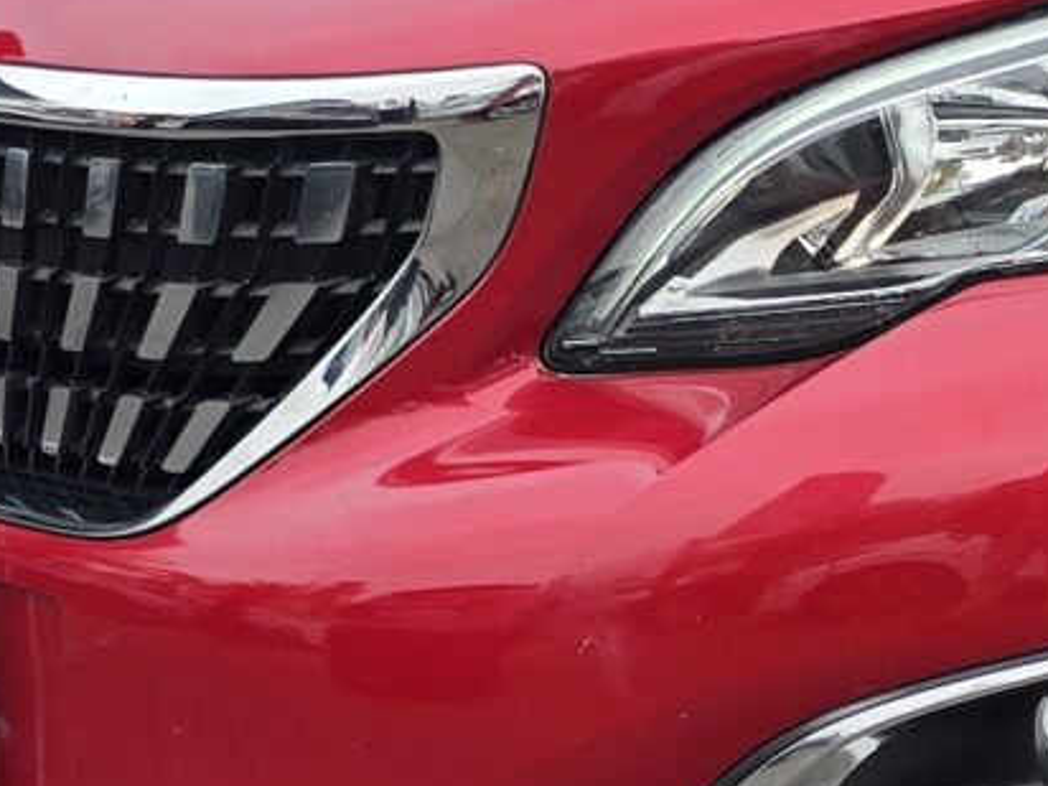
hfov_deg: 13.5
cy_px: 575
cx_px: 1206
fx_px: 4329
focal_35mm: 143
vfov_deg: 10.4
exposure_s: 1/252
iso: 12
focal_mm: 6.3
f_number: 1.7
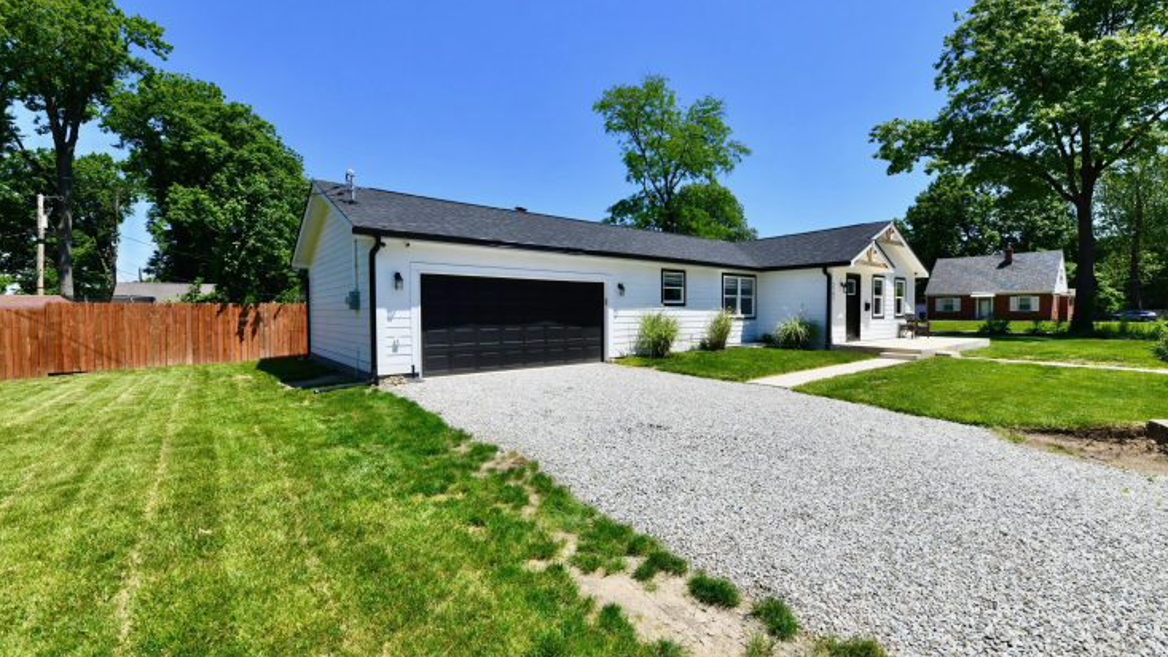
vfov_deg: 70.5
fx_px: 464
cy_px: 325
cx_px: 593
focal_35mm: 15
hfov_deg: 103.0
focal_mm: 14
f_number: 13
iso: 640
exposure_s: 1/640
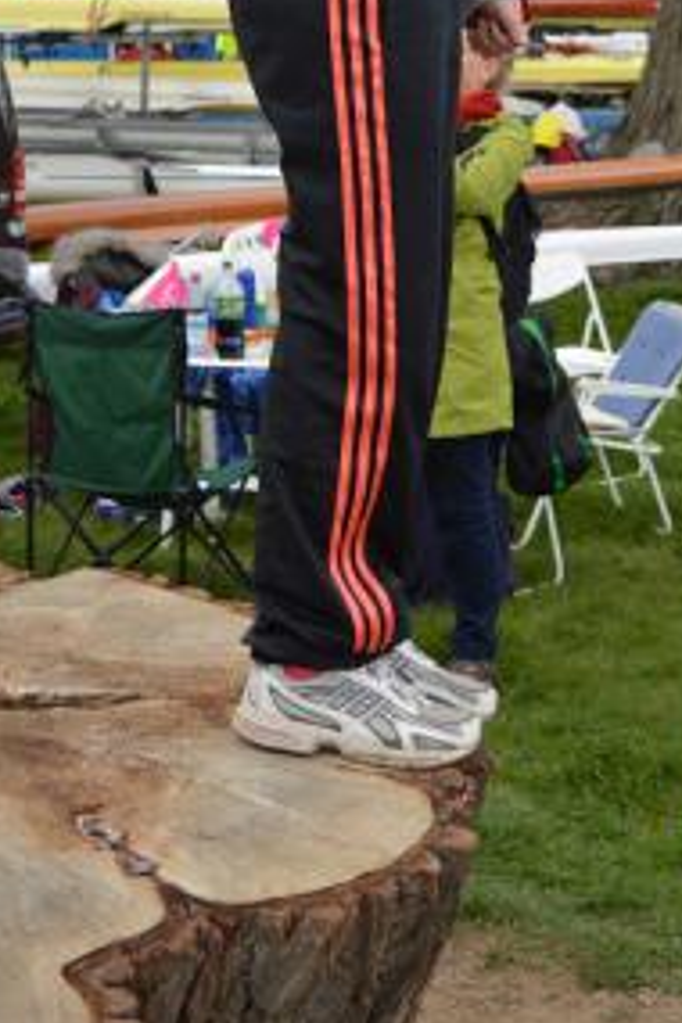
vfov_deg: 23.8
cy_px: 18
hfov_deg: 16.6
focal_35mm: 82
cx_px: 397
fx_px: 2330
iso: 400
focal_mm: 26
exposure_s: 1/1000
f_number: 4.5
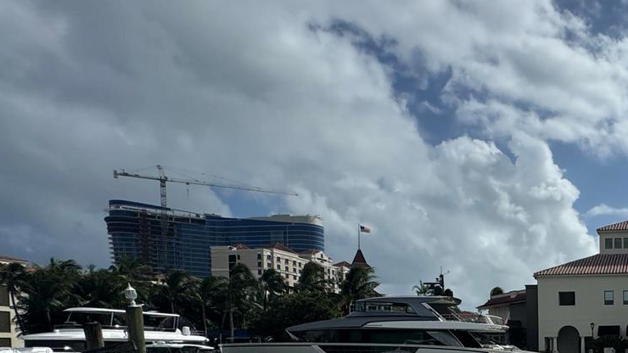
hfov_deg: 48.4
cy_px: 362
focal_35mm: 33
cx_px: 636
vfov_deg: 32.4
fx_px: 549
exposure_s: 1/4630
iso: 50
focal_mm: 2.22
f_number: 2.2
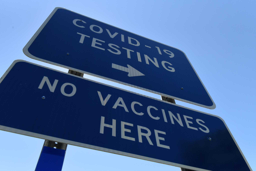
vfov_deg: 41.1
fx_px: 228
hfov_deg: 58.7
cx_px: 128
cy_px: 86
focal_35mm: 32
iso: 2500
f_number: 9
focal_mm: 32
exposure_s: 1/3200
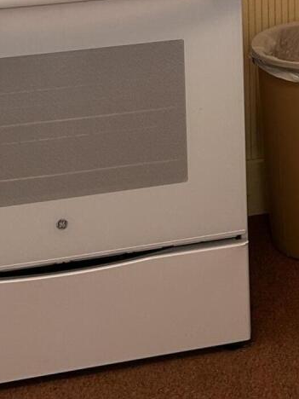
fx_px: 1278
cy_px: -166
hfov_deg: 12.7
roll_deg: +0.3
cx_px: 434
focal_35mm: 111
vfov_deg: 16.4
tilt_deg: -5.4
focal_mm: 5.7
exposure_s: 1/60
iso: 100
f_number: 1.5
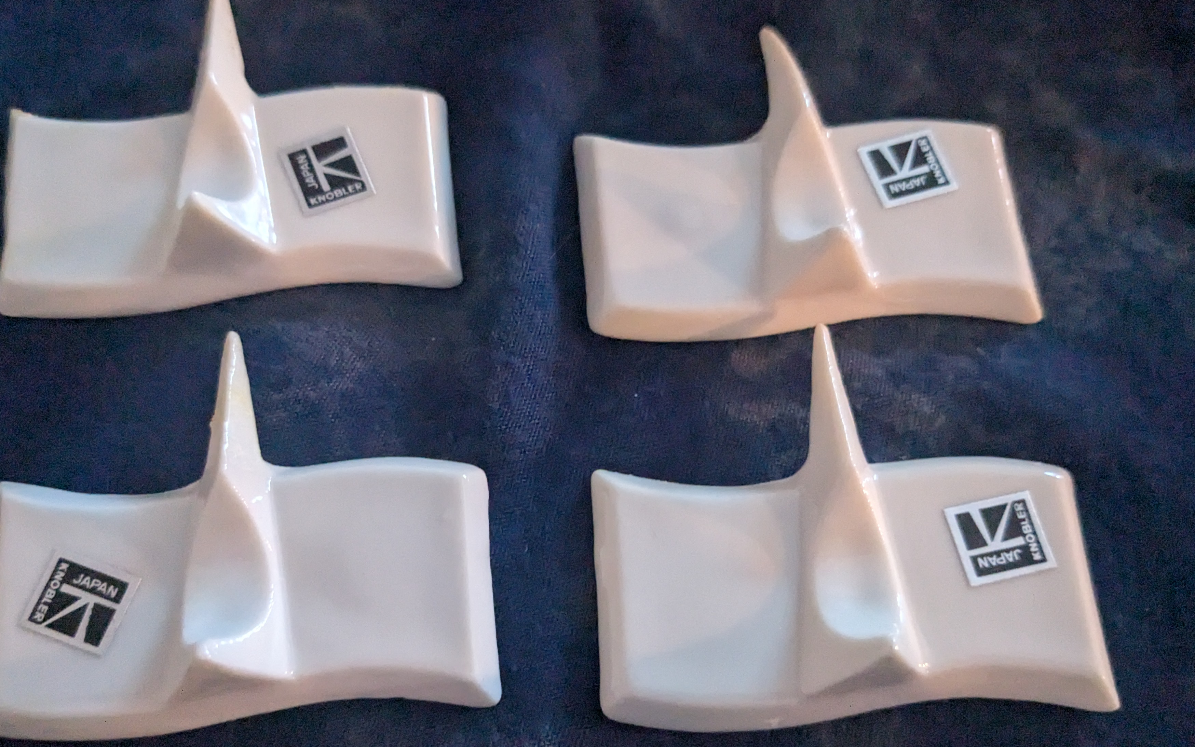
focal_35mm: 33
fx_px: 1075
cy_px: 439
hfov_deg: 58.1
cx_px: 558
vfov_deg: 38.2
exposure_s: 1/24
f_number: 1.73
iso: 2710
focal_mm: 4.38
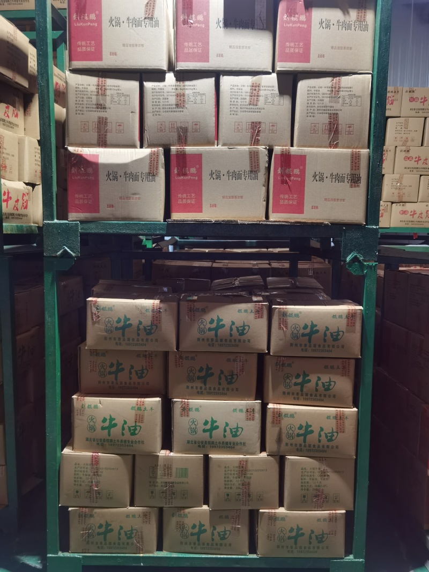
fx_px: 446
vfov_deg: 65.3
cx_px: 214
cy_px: 286
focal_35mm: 27
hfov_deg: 51.3
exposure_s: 1/33.3
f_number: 1.9
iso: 640
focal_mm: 6.71
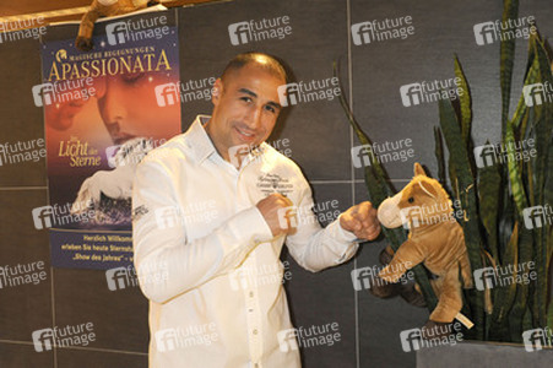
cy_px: 184
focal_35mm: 44
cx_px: 276
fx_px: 675
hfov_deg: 44.5
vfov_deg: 30.5
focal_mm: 44
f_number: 5.6
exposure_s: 1/50
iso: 2500
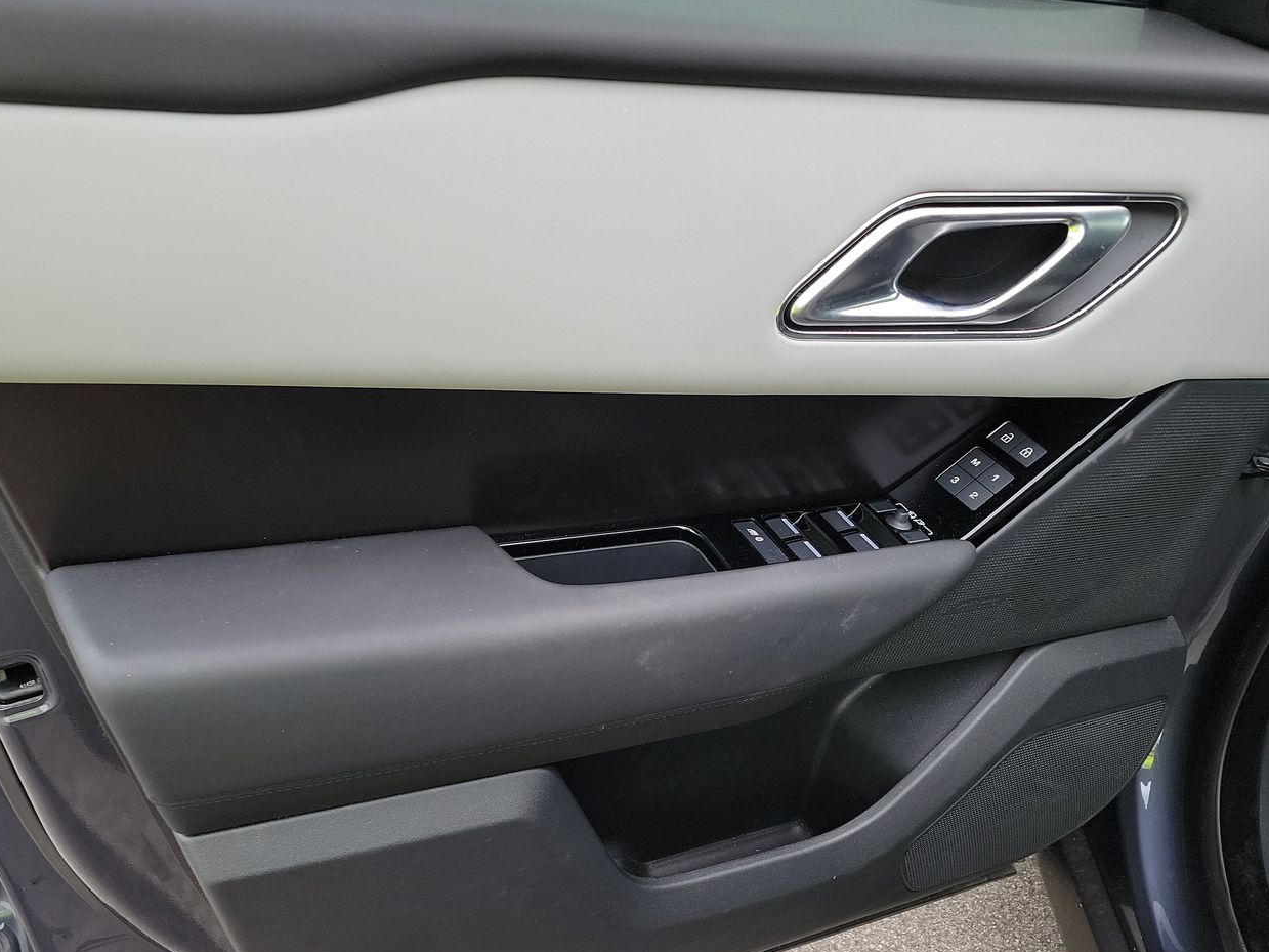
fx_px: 1136
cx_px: 502
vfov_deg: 45.4
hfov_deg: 57.9
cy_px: 524
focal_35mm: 31
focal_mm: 6.7
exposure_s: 1/119
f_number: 1.8
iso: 67
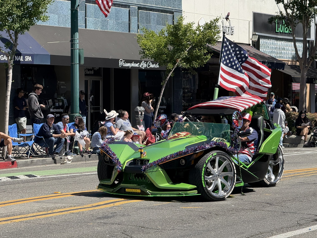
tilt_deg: -0.4
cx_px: 160
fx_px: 1108
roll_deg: +0.1
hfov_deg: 16.3
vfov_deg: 12.2
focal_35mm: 121
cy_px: 119
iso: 50
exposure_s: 1/1033
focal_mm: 15.66
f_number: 2.8
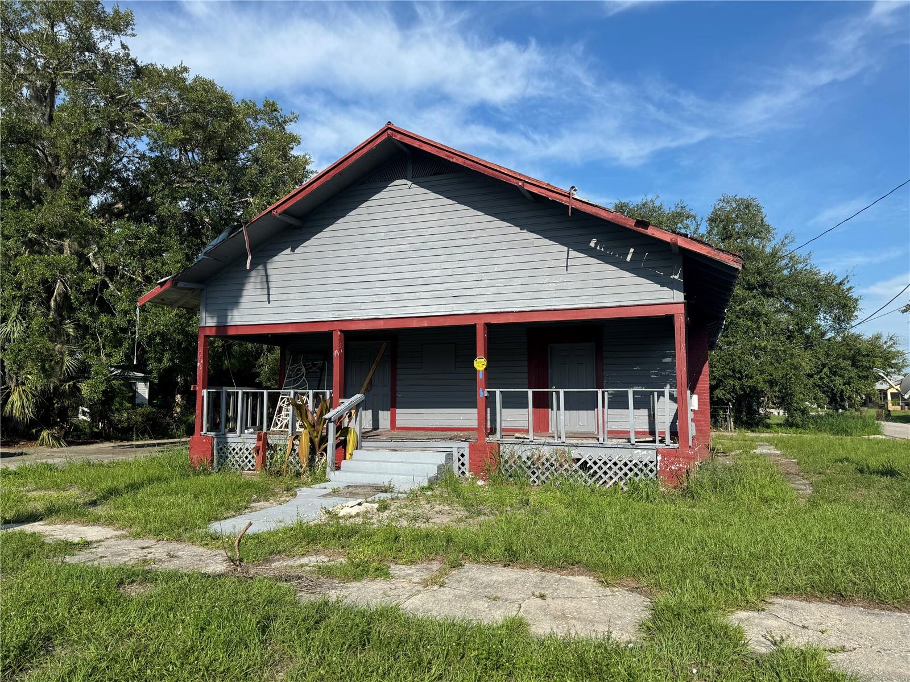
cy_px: 341
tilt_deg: +4.0
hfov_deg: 71.6
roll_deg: -0.4
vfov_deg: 56.8
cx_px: 455
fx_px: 631
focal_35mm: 24
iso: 80
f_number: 1.78
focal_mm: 6.76
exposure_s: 1/4608
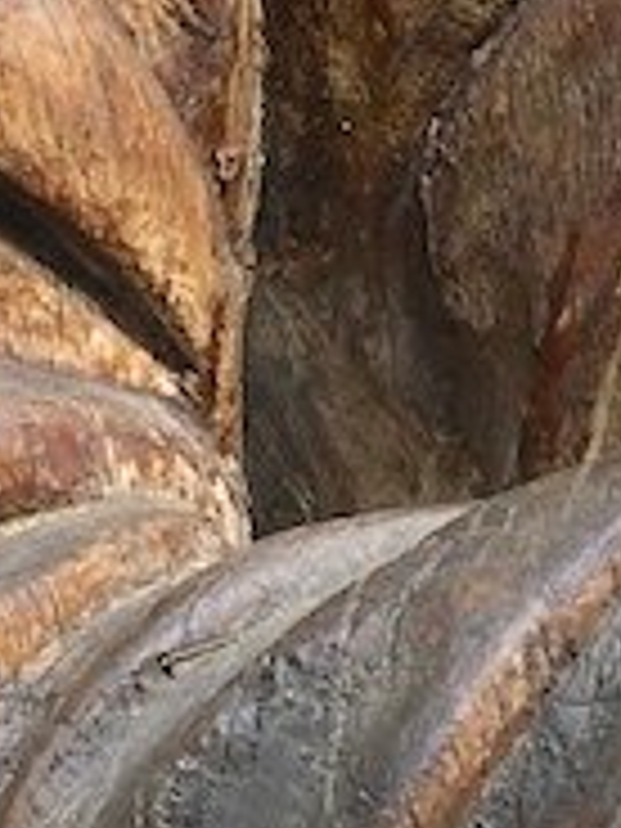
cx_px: 675
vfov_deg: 11.6
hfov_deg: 8.7
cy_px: 306
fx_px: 4066
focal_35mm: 170
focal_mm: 4.15
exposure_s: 1/519
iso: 25
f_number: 2.2
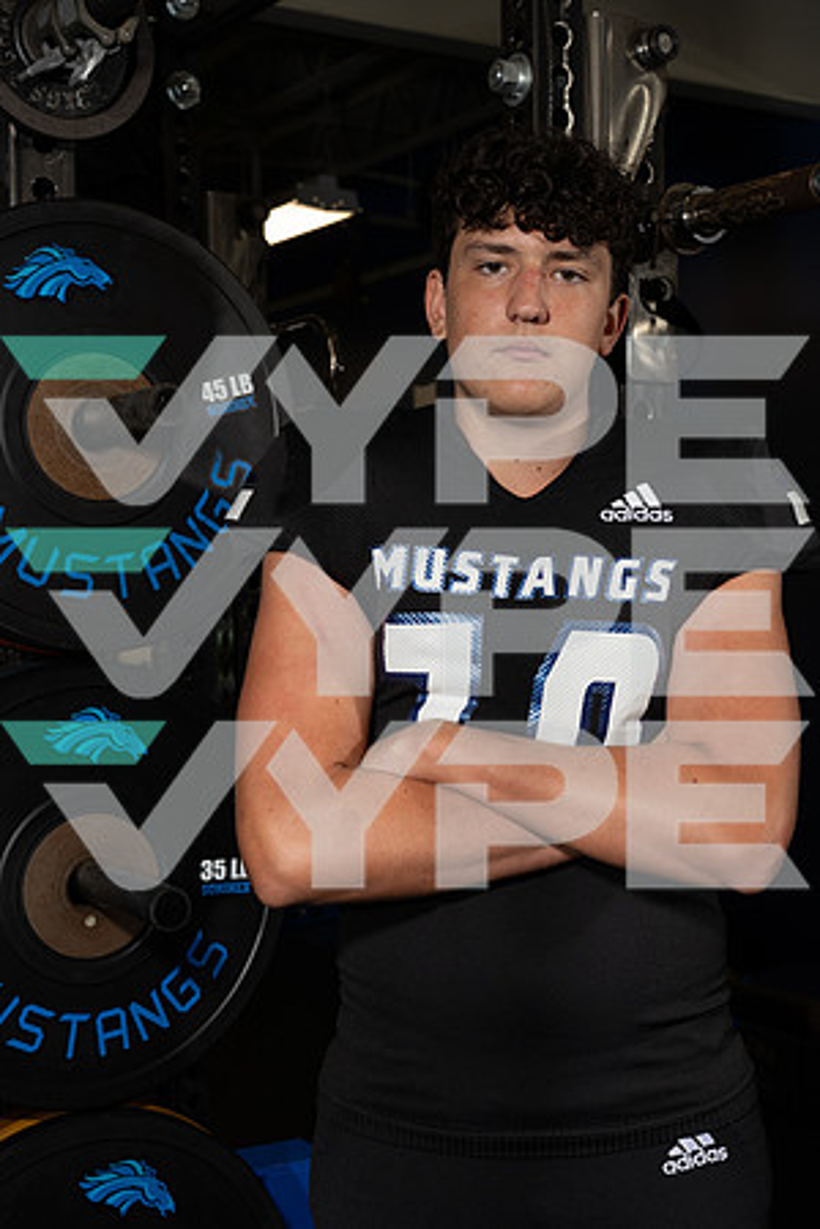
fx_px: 1742
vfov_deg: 38.9
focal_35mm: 51
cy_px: 614
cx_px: 410
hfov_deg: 26.5
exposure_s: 1/250
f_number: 8
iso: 800
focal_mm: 51
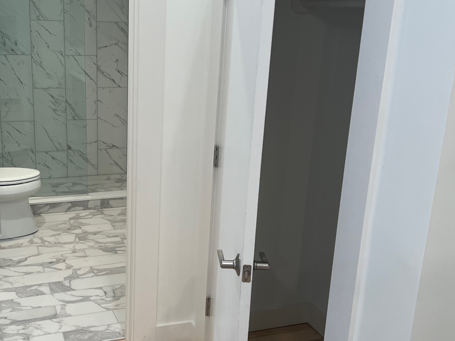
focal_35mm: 45
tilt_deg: -16.3
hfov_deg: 41.5
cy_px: 188
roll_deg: -1.3
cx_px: 151
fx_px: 592
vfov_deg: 32.2
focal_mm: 5.7
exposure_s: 1/120
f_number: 1.5
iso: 125
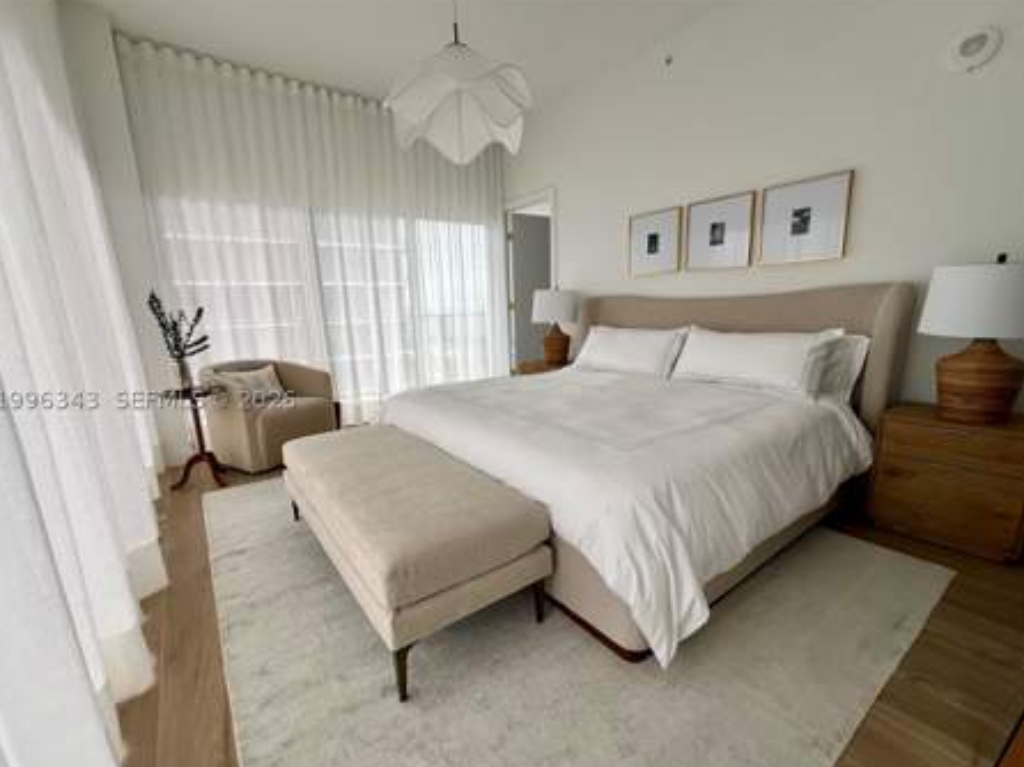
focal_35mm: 14
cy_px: 400
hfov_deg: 102.1
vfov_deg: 85.6
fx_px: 414
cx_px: 507
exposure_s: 1/132
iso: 32
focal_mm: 1.57
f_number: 1.8
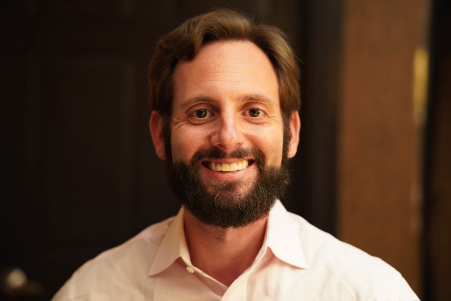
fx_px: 1052
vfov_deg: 16.3
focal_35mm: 84
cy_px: 150
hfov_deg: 24.2
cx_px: 226
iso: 800
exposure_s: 1/20
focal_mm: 56
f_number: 2
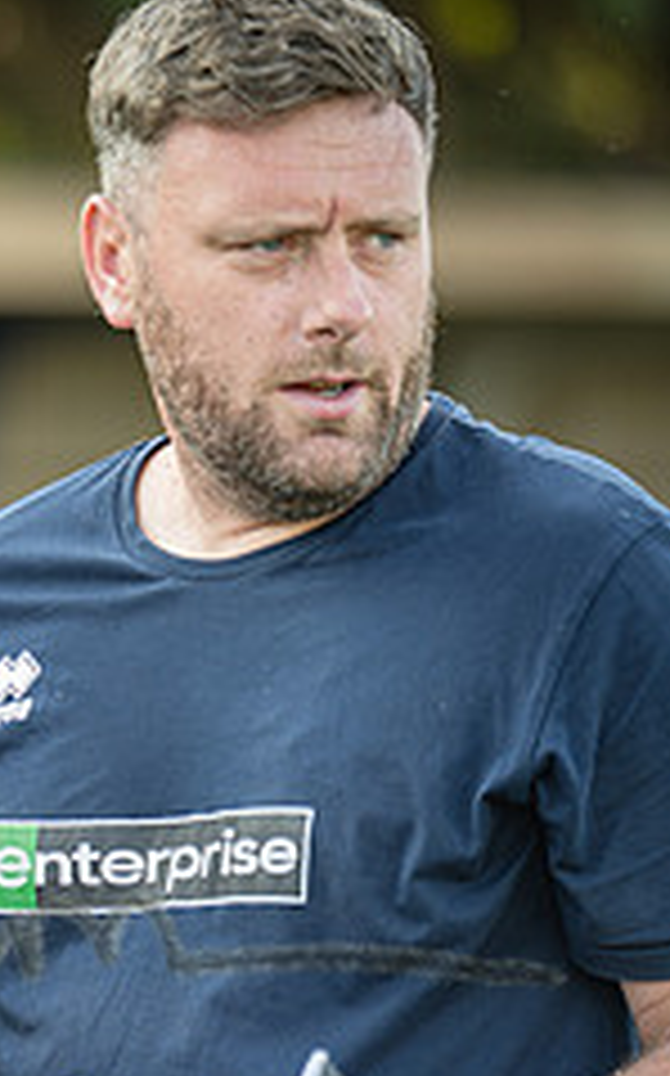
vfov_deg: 6.3
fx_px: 9776
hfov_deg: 3.9
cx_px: -472
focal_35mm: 334
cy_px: 781
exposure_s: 1/160
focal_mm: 135
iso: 50
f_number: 1.8
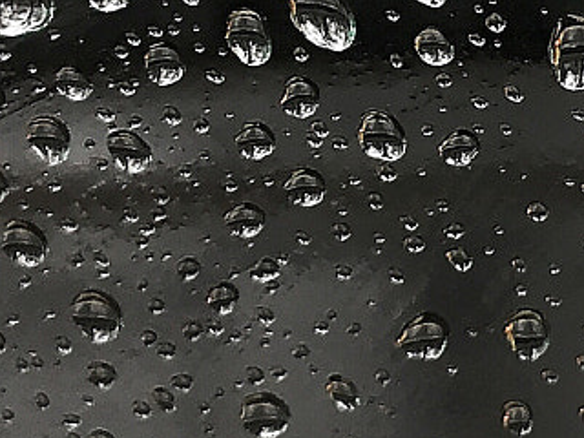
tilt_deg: -0.7
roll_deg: +4.0
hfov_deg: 13.4
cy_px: -35
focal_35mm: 145
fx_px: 2446
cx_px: 591
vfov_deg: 10.1
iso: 25
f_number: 2.2
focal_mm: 4.15
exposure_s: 1/30
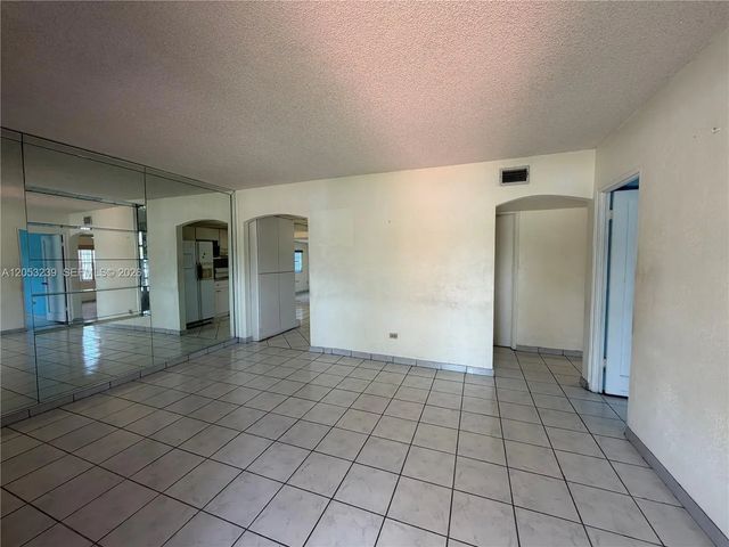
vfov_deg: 85.7
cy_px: 274
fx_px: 295
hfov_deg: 102.1
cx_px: 364
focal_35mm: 14
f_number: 2.2
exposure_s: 1/120
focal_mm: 2.22
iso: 125
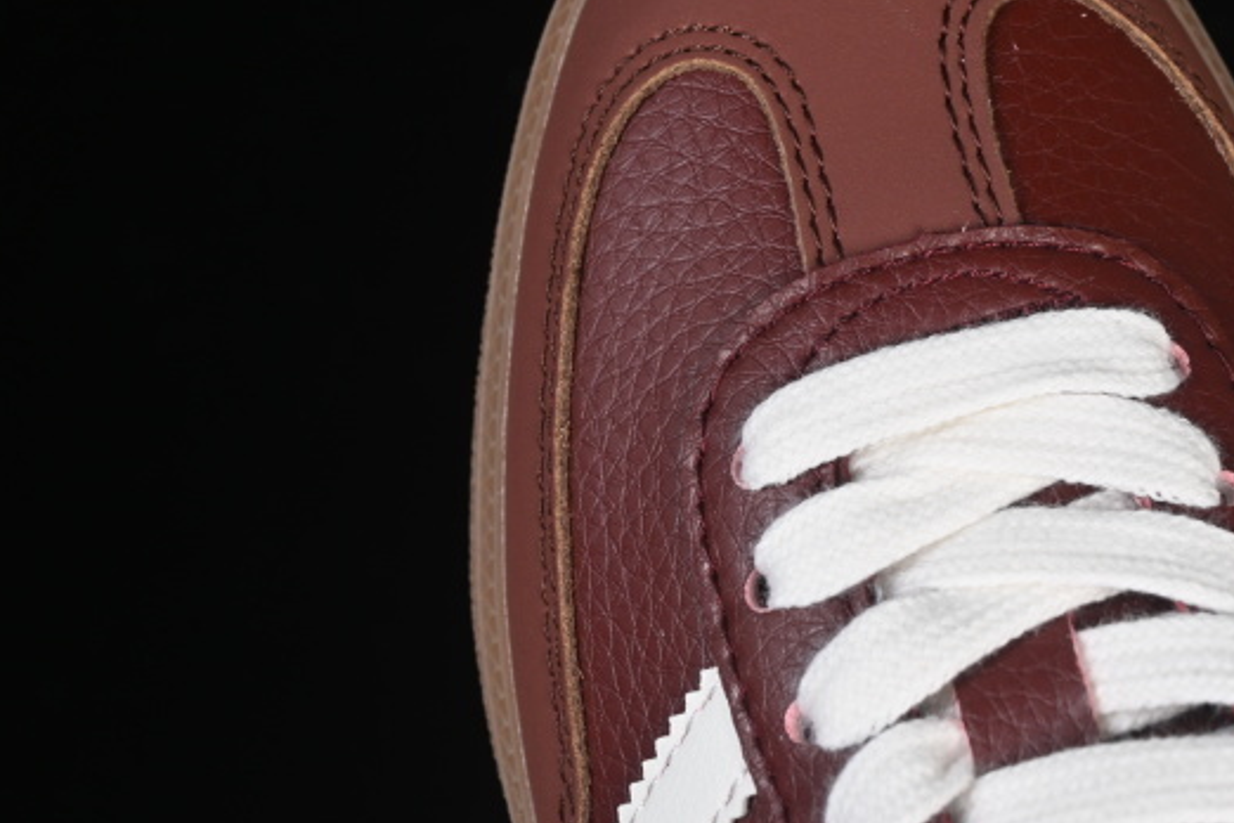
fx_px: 3942
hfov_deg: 17.7
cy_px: 328
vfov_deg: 11.9
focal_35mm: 115
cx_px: 905
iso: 160
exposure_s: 1/60
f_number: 7.1
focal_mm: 50
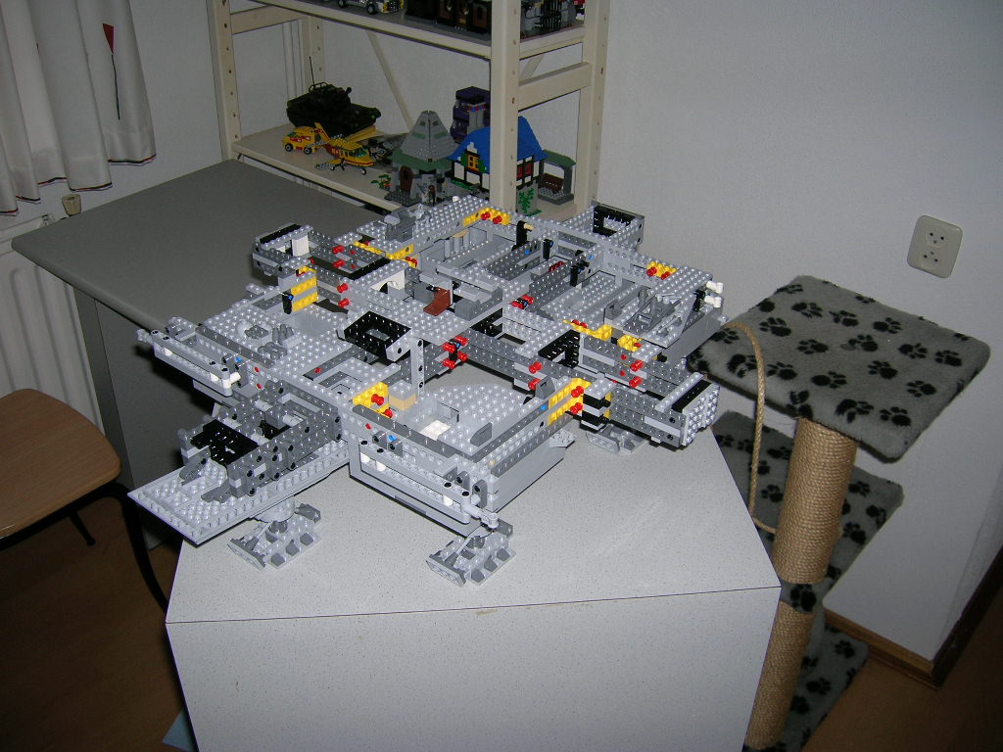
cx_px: 502
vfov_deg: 41.8
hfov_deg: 54.0
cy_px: 376
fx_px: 985
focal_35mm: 34
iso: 50
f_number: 2.9
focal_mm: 5.7
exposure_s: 1/60.1
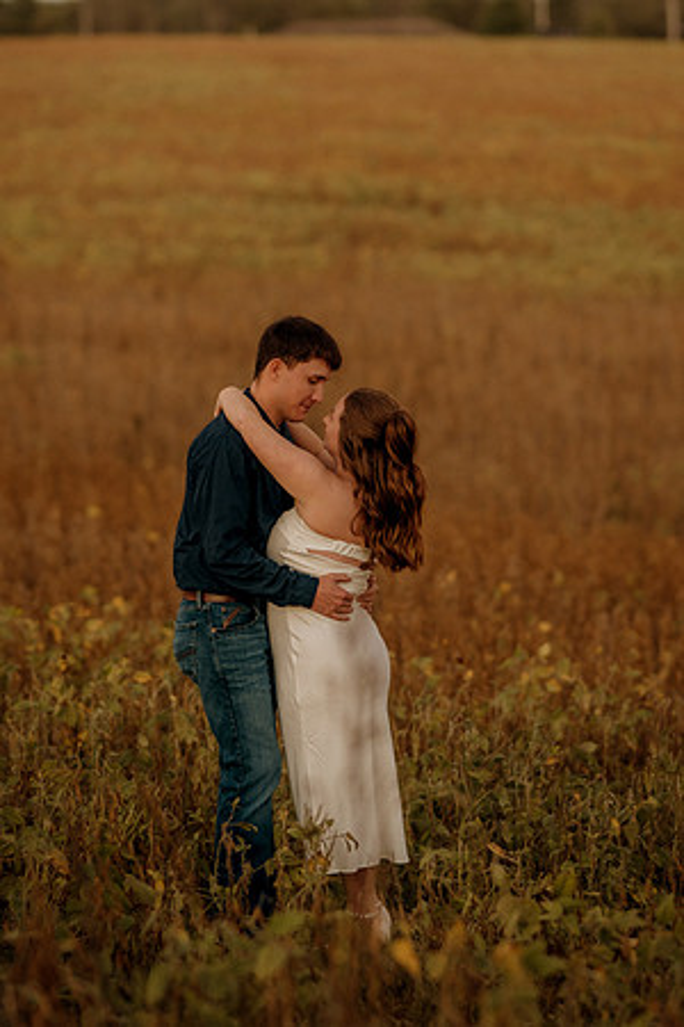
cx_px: 342
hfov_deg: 10.8
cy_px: 514
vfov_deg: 16.1
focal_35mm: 127
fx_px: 3619
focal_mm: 85
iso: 200
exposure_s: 1/125
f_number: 1.8
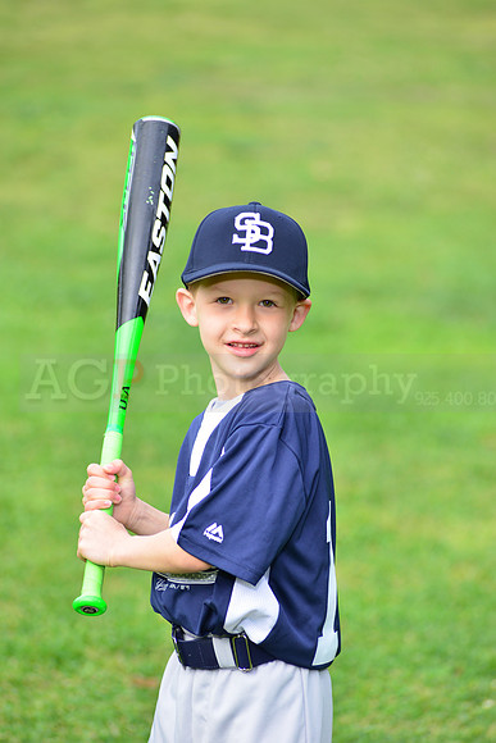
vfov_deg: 11.1
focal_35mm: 185
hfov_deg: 7.4
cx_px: 248
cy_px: 372
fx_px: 3821
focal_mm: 185
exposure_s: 1/200
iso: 320
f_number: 5.6
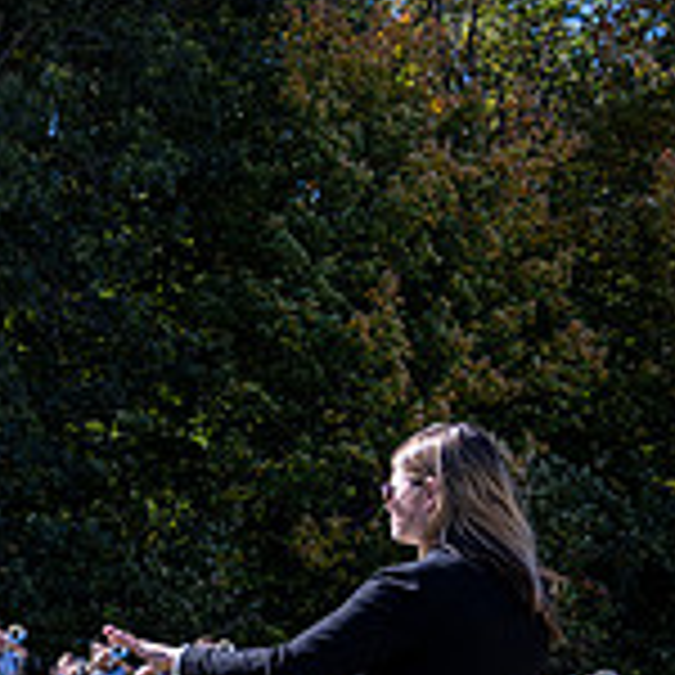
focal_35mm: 79
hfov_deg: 18.5
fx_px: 1743
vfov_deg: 21.3
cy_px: 646
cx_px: -428
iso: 31
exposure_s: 1/250
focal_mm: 24
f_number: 4.5
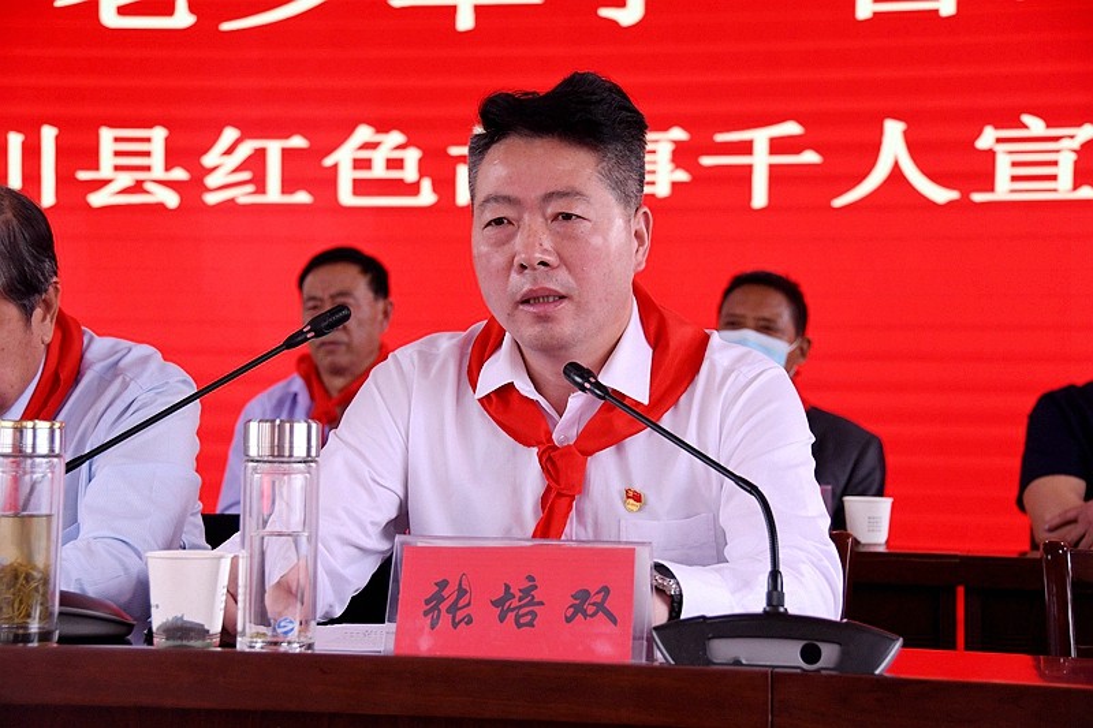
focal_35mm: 84
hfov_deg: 24.2
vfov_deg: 16.3
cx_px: 546
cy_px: 364
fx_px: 2550
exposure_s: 1/200
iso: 800
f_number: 4.8
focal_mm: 56
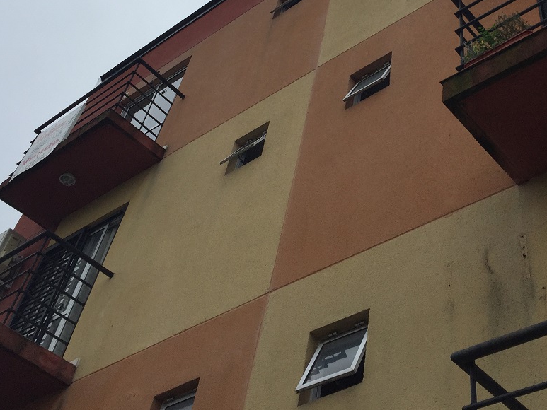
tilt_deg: +52.1
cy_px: 78
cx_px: 371
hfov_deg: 39.1
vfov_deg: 29.5
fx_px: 759
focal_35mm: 48
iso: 32
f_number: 2.2
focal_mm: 4.15
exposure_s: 1/1412
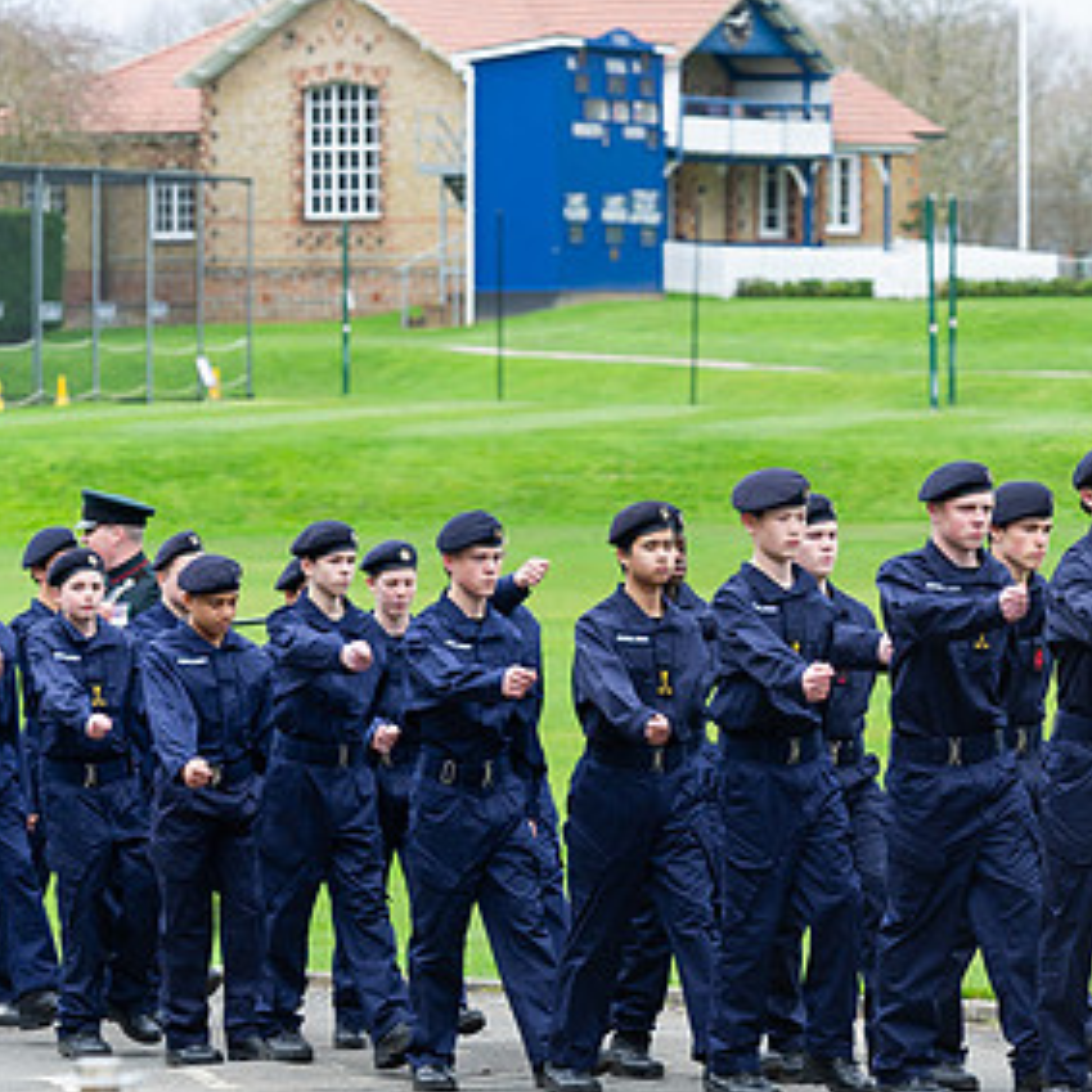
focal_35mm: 242
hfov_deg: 7.2
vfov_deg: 7.2
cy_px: 640
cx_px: 1174
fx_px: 8637
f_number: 5
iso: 250
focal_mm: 112
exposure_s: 1/250
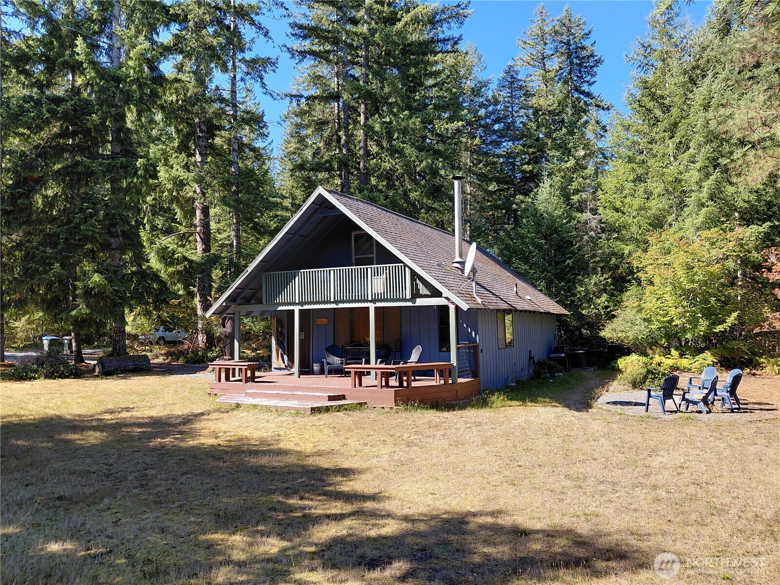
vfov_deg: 54.9
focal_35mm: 25
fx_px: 563
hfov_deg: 69.4
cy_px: 292
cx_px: 390
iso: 50
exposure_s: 1/700
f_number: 1.8
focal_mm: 4.69
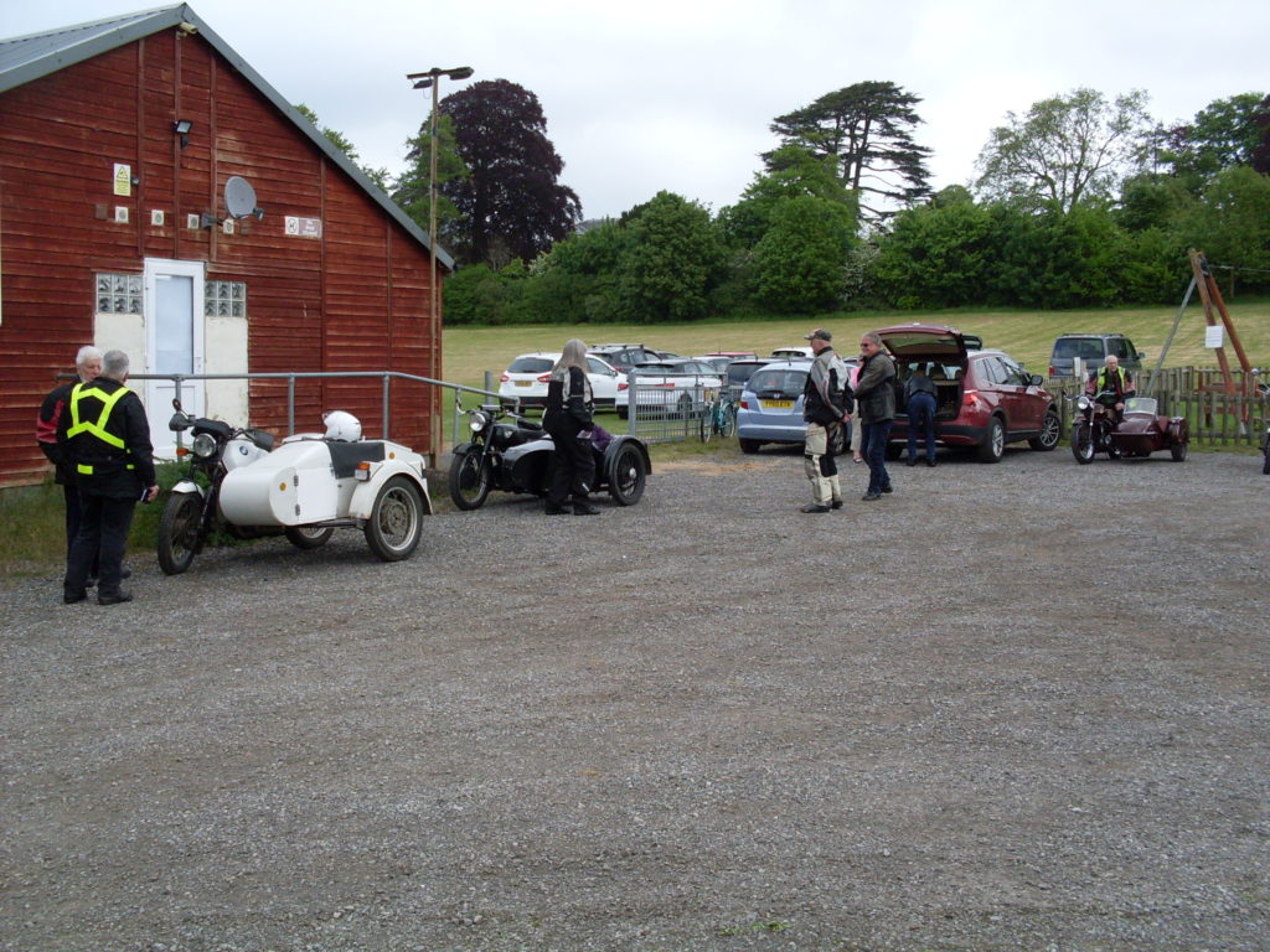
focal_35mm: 38
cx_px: 635
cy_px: 476
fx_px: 1394
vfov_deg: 37.7
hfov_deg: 49.0
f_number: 2.8
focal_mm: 6.3
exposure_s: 1/500
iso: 80
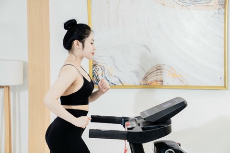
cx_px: 115
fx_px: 447
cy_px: 76
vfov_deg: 19.5
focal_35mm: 70
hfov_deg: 28.8
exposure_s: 1/250
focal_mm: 70
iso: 400
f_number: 4
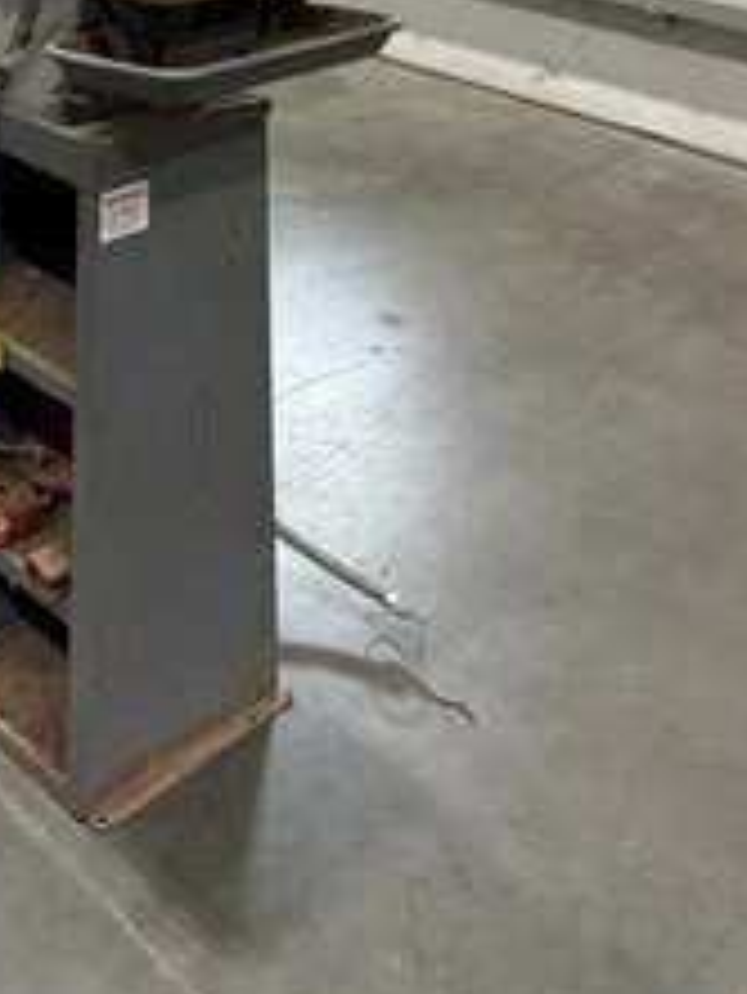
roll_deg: -0.5
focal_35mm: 47
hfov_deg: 29.8
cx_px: 104
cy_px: 229
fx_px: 1351
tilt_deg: -22.5
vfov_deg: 39.2
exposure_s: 1/60
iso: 320
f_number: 1.6
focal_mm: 5.96
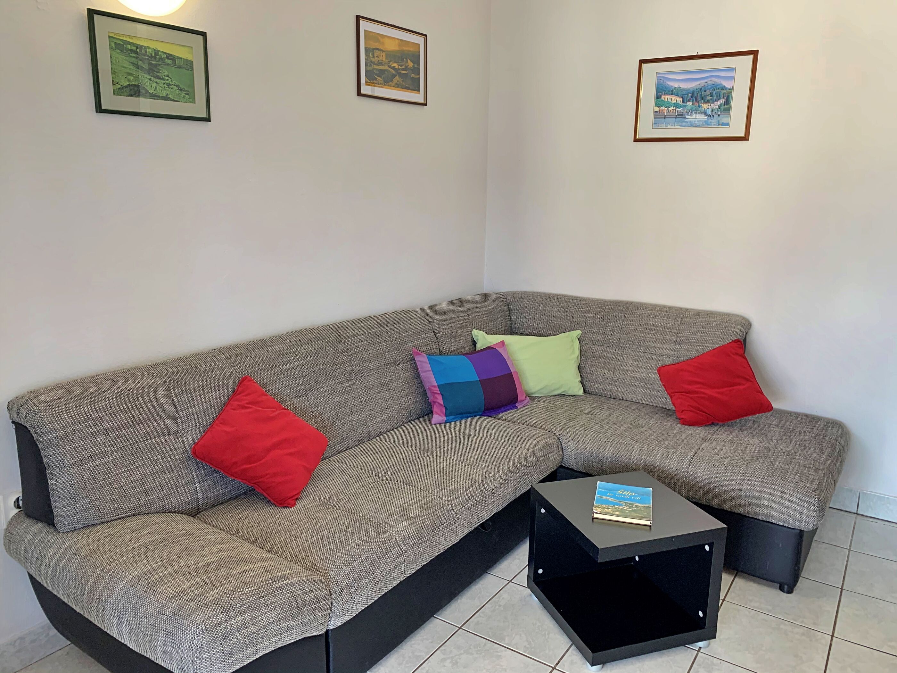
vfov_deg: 53.1
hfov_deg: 67.3
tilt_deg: -12.3
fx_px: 674
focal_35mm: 26
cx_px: 448
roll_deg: -0.8
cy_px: 336
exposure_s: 1/121
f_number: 1.8
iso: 64
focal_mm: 4.25
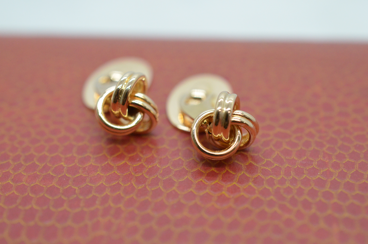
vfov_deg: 22.5
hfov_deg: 33.5
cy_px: 122
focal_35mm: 60
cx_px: 184
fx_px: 612
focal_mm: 40
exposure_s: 1/800
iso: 2500
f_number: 6.3
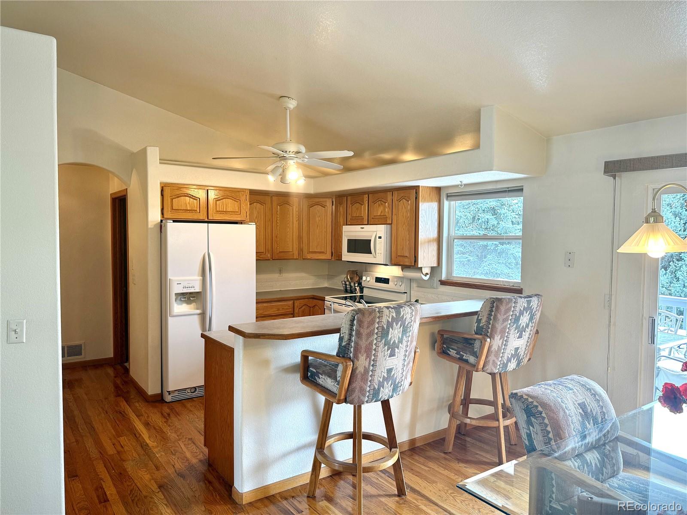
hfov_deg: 71.6
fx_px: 476
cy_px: 258
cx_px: 344
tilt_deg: -2.2
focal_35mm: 24
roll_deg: -0.5
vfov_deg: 56.8
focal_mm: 6.76
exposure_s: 1/60
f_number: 1.78
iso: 100
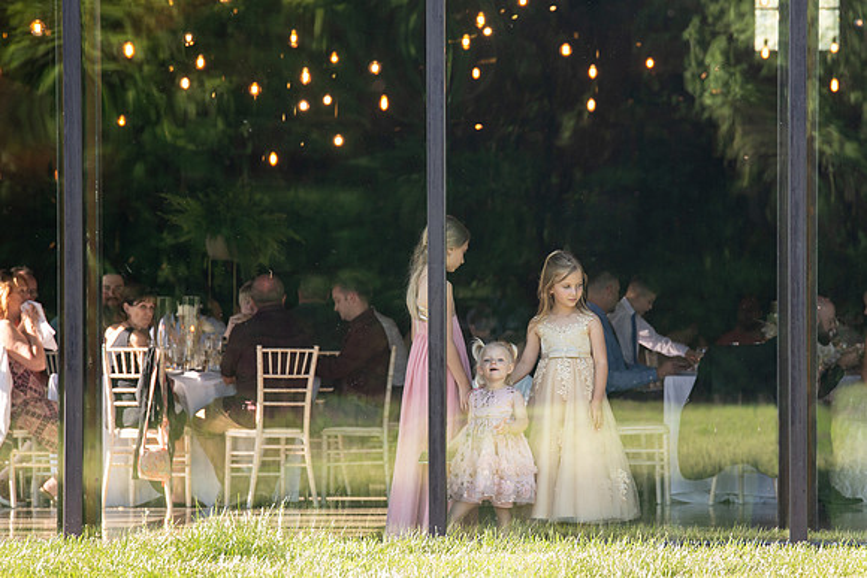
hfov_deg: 8.0
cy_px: 327
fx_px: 6188
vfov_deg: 5.4
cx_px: 550
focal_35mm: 257
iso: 500
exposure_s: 1/160
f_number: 6.3
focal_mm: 200
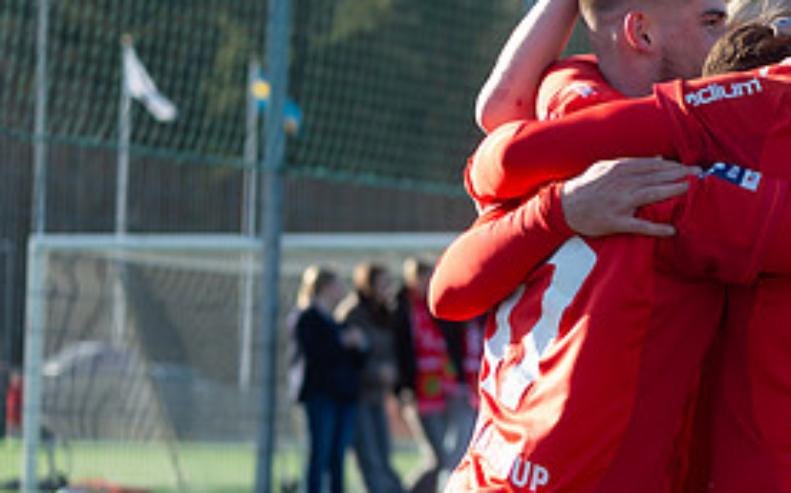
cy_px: 264
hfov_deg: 13.8
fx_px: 3231
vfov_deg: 8.7
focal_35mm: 150
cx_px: 771
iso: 400
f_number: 3.2
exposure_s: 1/1600
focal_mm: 70
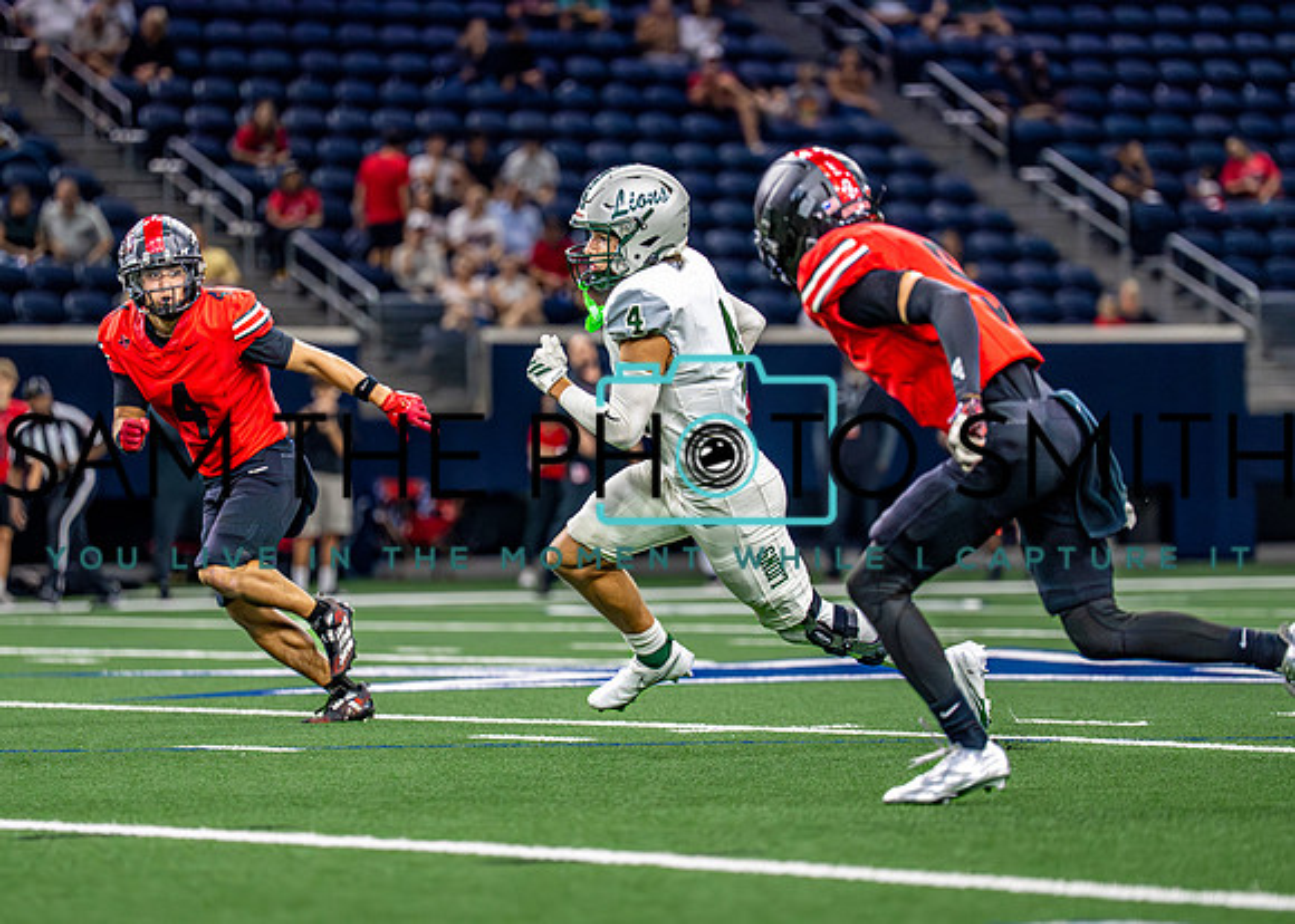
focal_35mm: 219
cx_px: 639
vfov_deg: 6.6
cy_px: 480
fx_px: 8046
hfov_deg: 9.2
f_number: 2.8
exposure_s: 1/1600
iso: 5000
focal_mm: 168
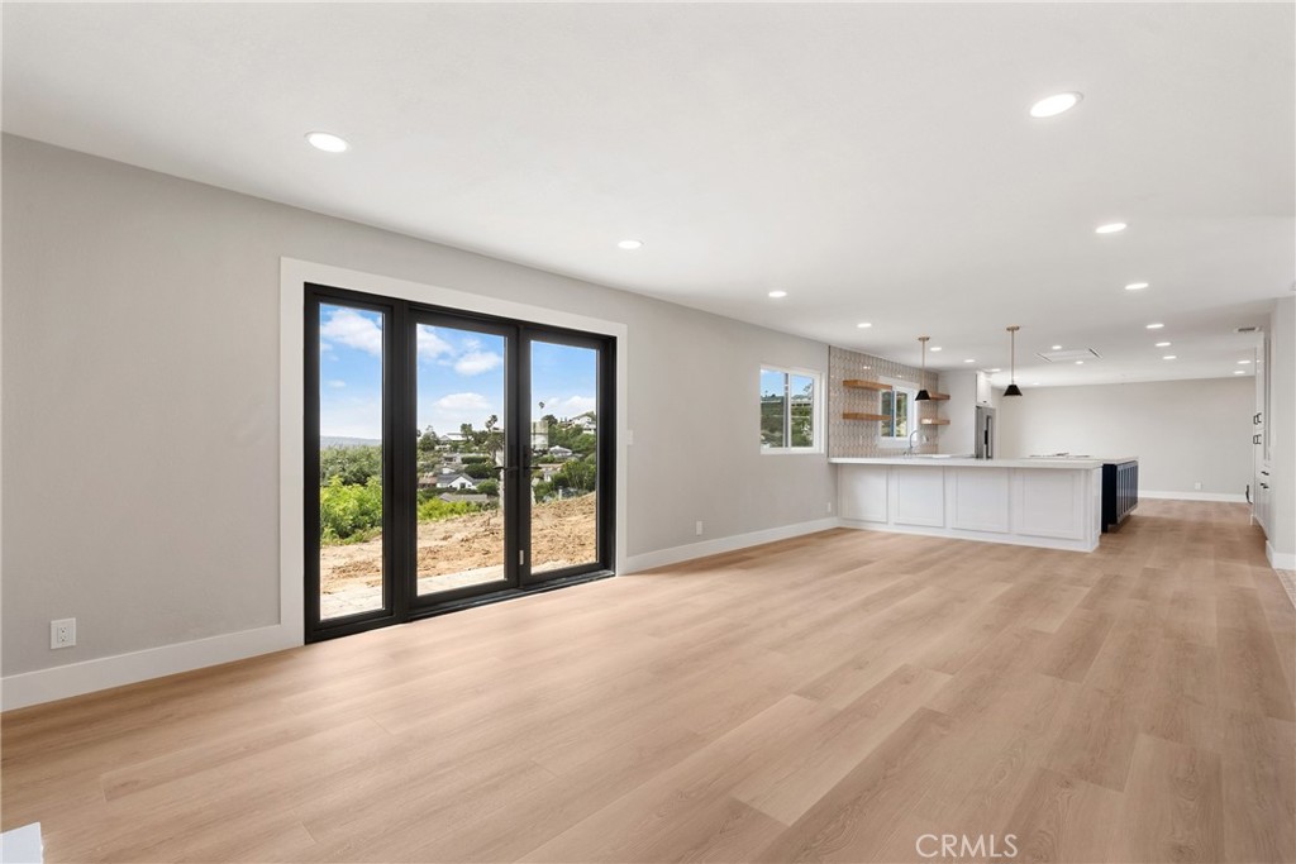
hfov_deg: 96.7
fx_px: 576
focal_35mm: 16
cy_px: 432
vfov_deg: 73.8
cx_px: 648
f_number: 9
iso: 320
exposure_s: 1/80
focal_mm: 16
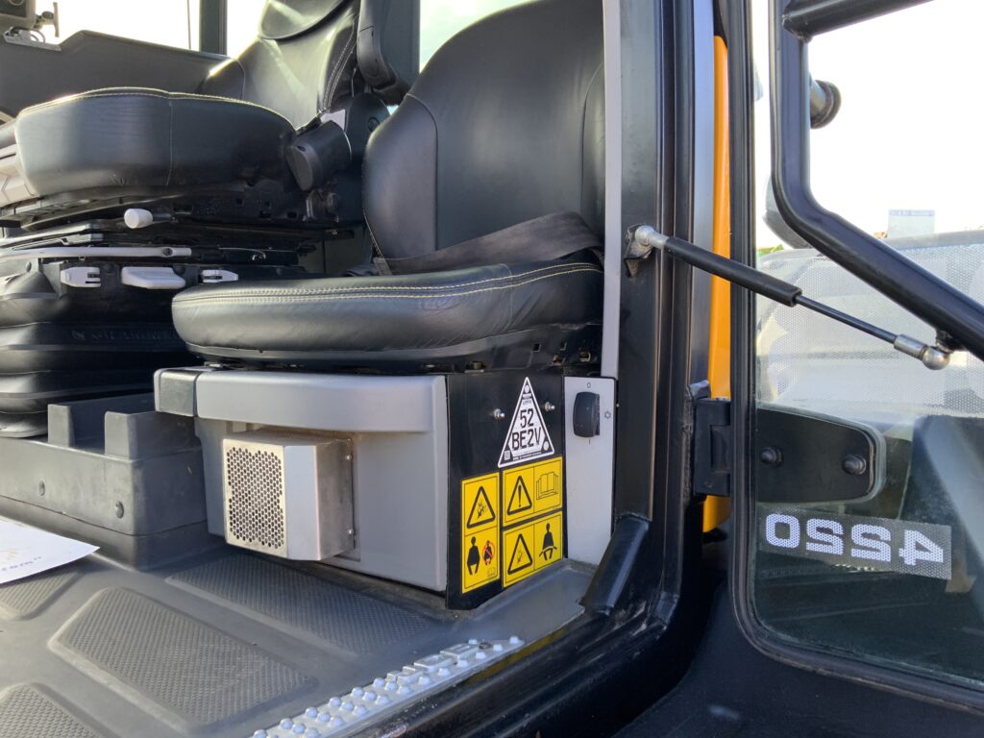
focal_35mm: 29
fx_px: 824
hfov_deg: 61.7
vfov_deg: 48.2
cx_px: 492
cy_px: 369
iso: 25
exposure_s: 1/122
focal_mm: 3
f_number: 1.8
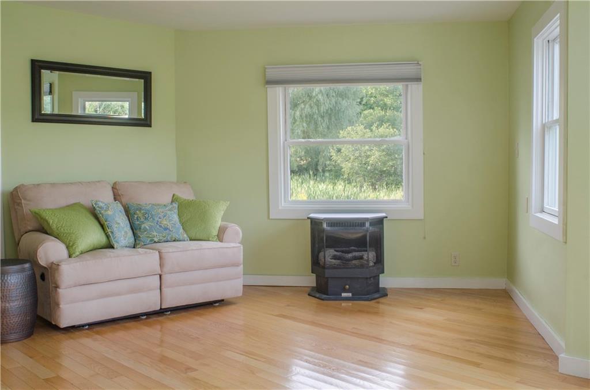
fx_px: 588
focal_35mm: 36
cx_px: 295
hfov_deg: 53.3
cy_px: 195
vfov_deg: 36.7
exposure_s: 1/13
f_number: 13
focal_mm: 24
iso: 200
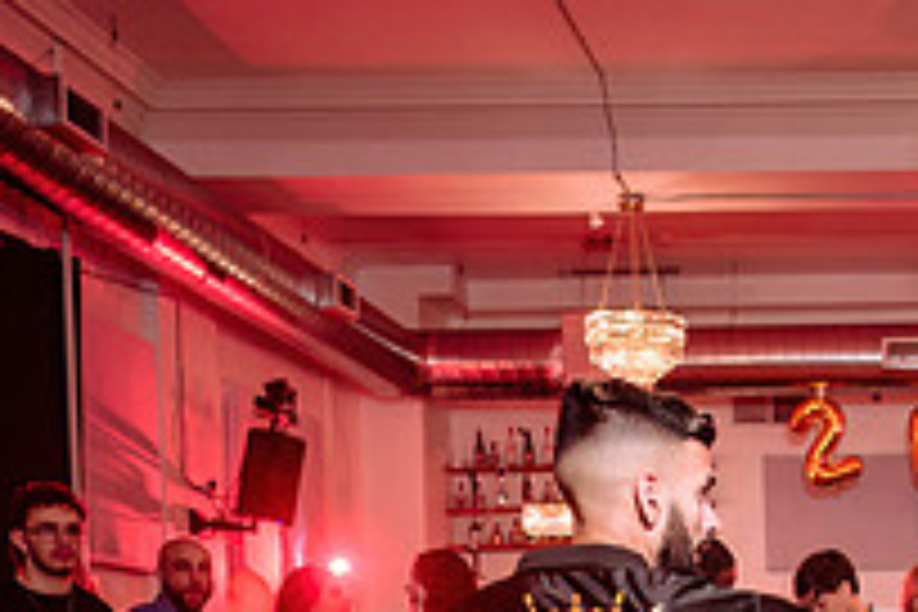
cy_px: 835
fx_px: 1836
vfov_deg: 17.5
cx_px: 986
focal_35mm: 72
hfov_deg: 26.1
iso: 500
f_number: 2.8
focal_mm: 24
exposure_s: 1/125
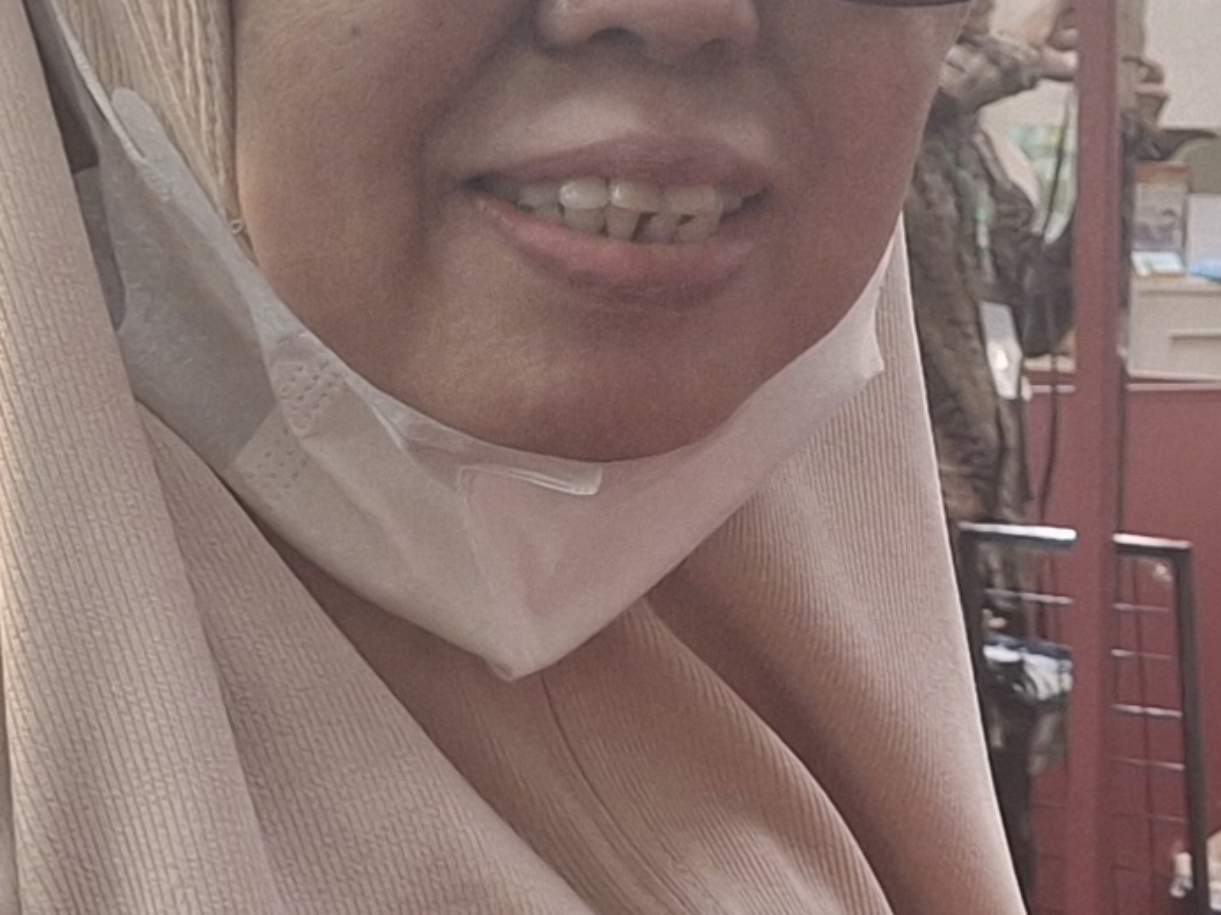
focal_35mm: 147
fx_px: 5183
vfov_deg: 10.1
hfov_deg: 13.1
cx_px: 1439
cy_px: 500
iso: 64
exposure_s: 1/100
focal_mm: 4.69
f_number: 1.8
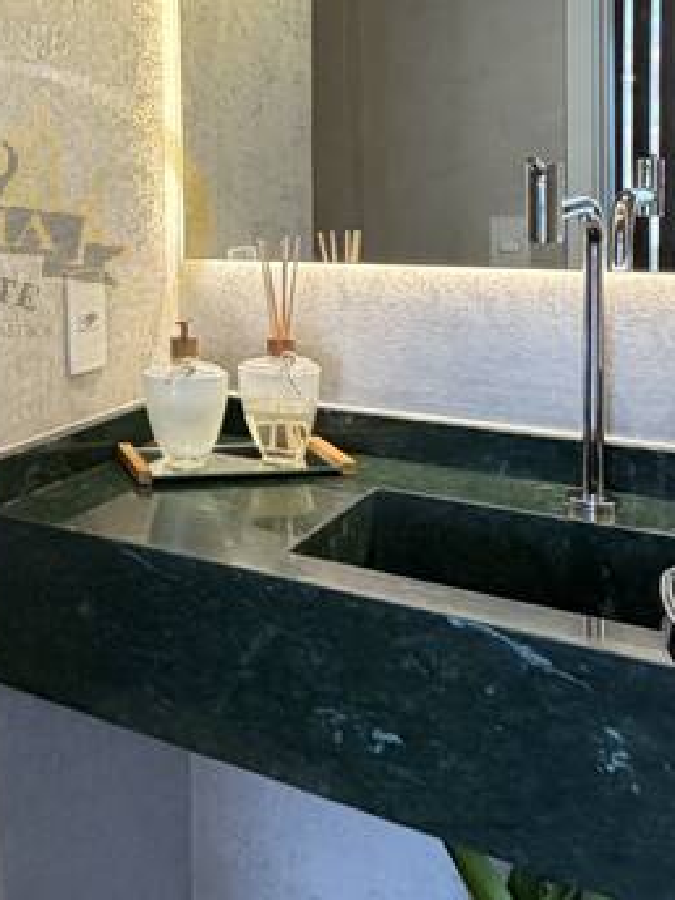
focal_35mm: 44
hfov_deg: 30.3
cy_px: 220
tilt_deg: -1.9
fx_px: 1144
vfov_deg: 41.6
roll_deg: +1.3
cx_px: -21
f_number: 2.2
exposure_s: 1/120
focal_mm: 2.22
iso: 320
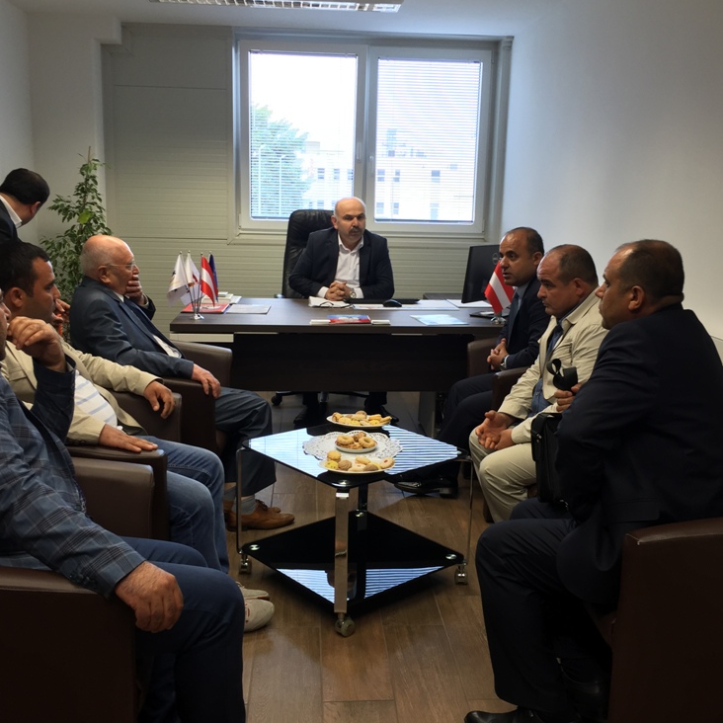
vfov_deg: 47.2
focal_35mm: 35
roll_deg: -1.8
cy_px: 365
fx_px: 827
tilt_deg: -11.0
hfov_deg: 47.2
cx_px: 375
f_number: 2.2
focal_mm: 4.15
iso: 40
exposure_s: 1/60
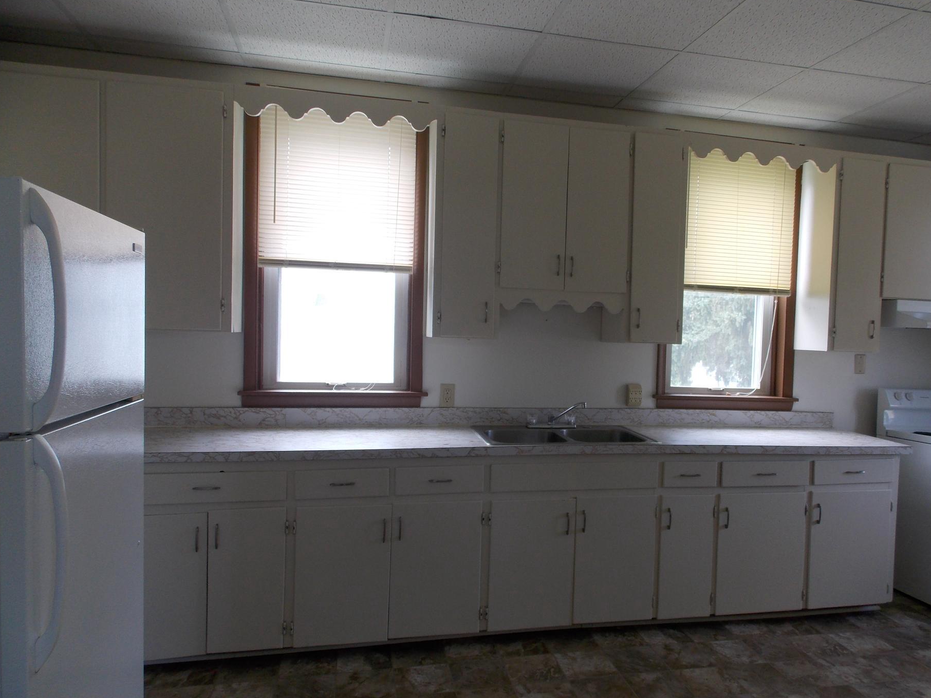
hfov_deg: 67.1
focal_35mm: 26
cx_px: 518
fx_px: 699
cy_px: 355
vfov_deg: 53.1
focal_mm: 4
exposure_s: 1/40
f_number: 3.1
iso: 80
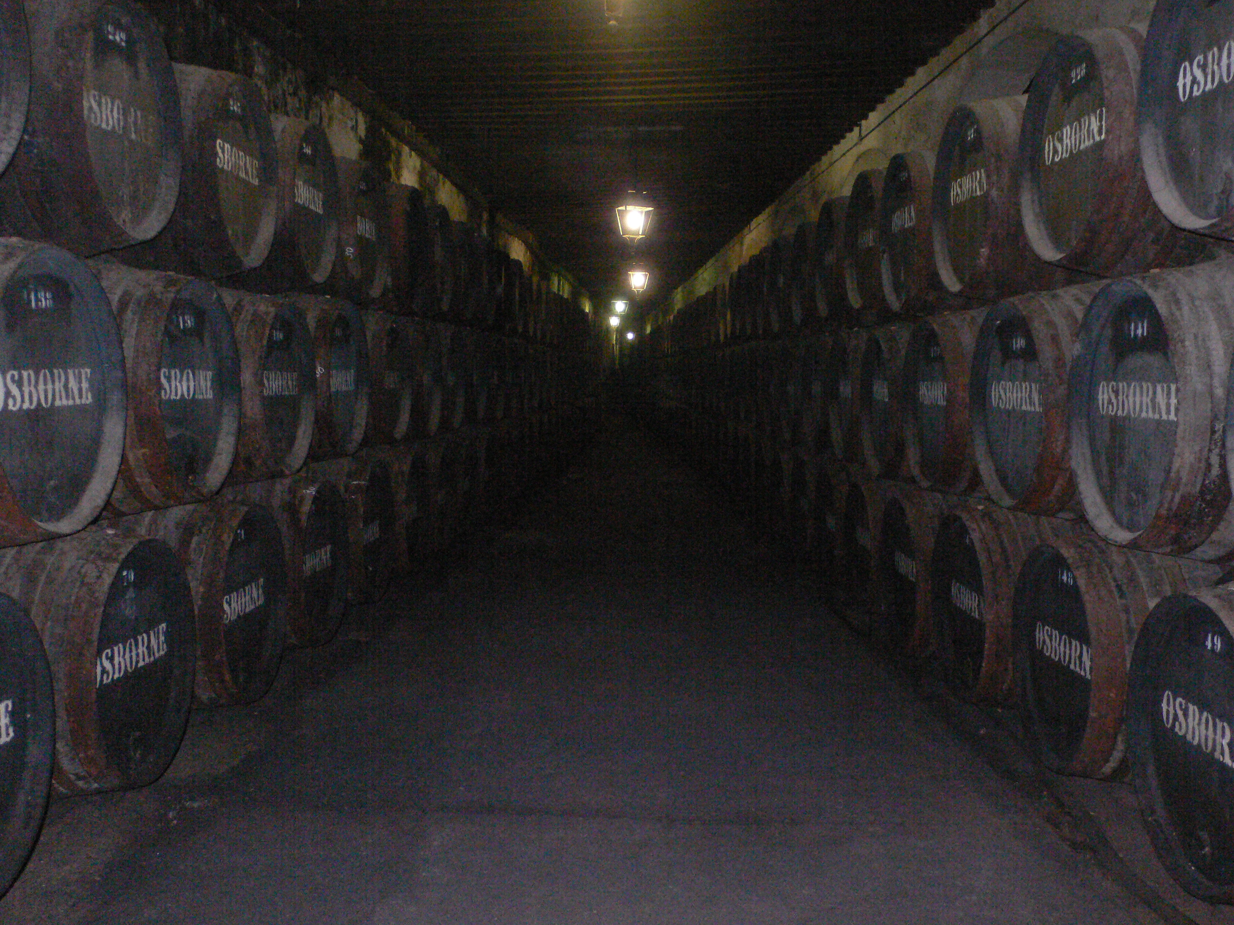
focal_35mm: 34
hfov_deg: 54.0
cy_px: 462
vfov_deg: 41.8
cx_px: 617
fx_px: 1212
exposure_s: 1/30
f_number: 2.8
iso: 400
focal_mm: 6.3
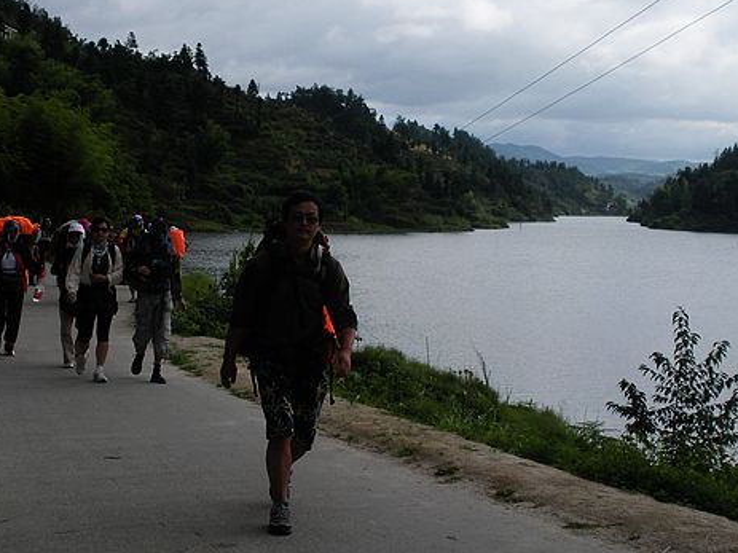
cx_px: 383
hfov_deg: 28.6
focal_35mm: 68
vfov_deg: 21.6
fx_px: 1449
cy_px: 205
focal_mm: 7.7
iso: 64
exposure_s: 1/580
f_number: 4
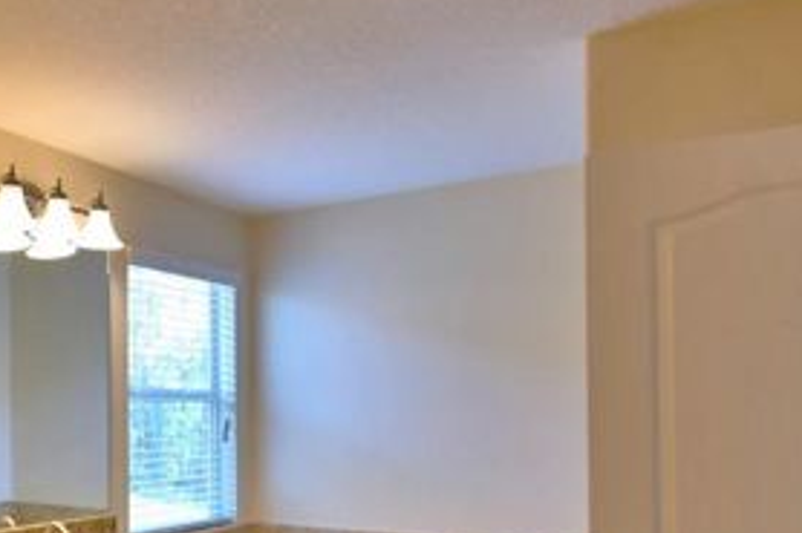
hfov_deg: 45.8
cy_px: 419
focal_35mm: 38
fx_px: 846
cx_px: 76
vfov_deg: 34.1
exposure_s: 1/125
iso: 400
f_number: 4.5
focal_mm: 10
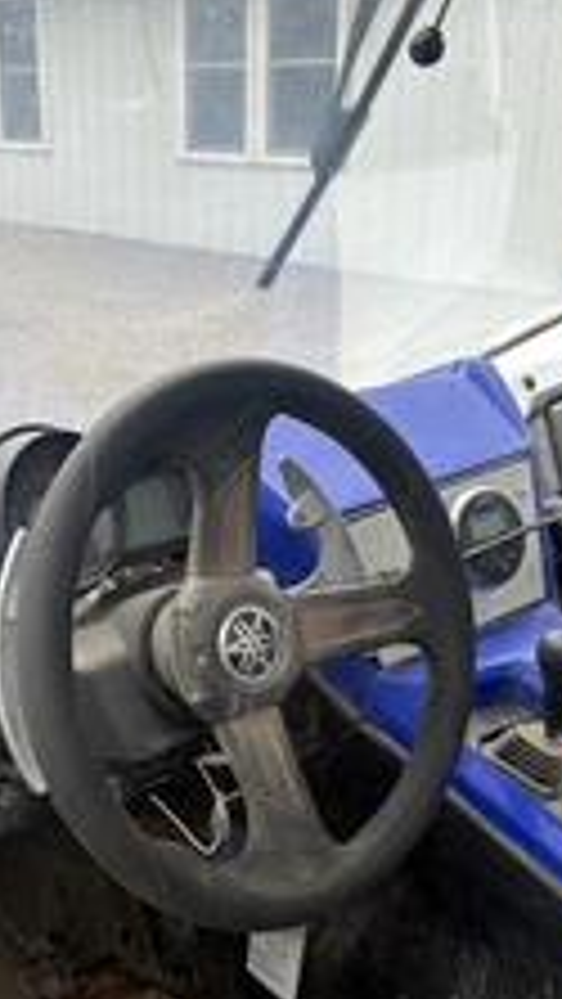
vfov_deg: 40.2
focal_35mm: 51
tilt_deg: -21.1
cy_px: 634
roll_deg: +0.3
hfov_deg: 23.5
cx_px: 225
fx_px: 1350
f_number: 1.6
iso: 50
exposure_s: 1/1393
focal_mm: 5.96
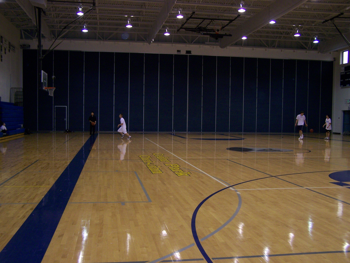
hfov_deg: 48.9
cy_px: 132
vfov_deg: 37.8
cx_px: 175
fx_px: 384
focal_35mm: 38
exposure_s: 1/60
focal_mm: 6.3
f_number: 2.8
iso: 160
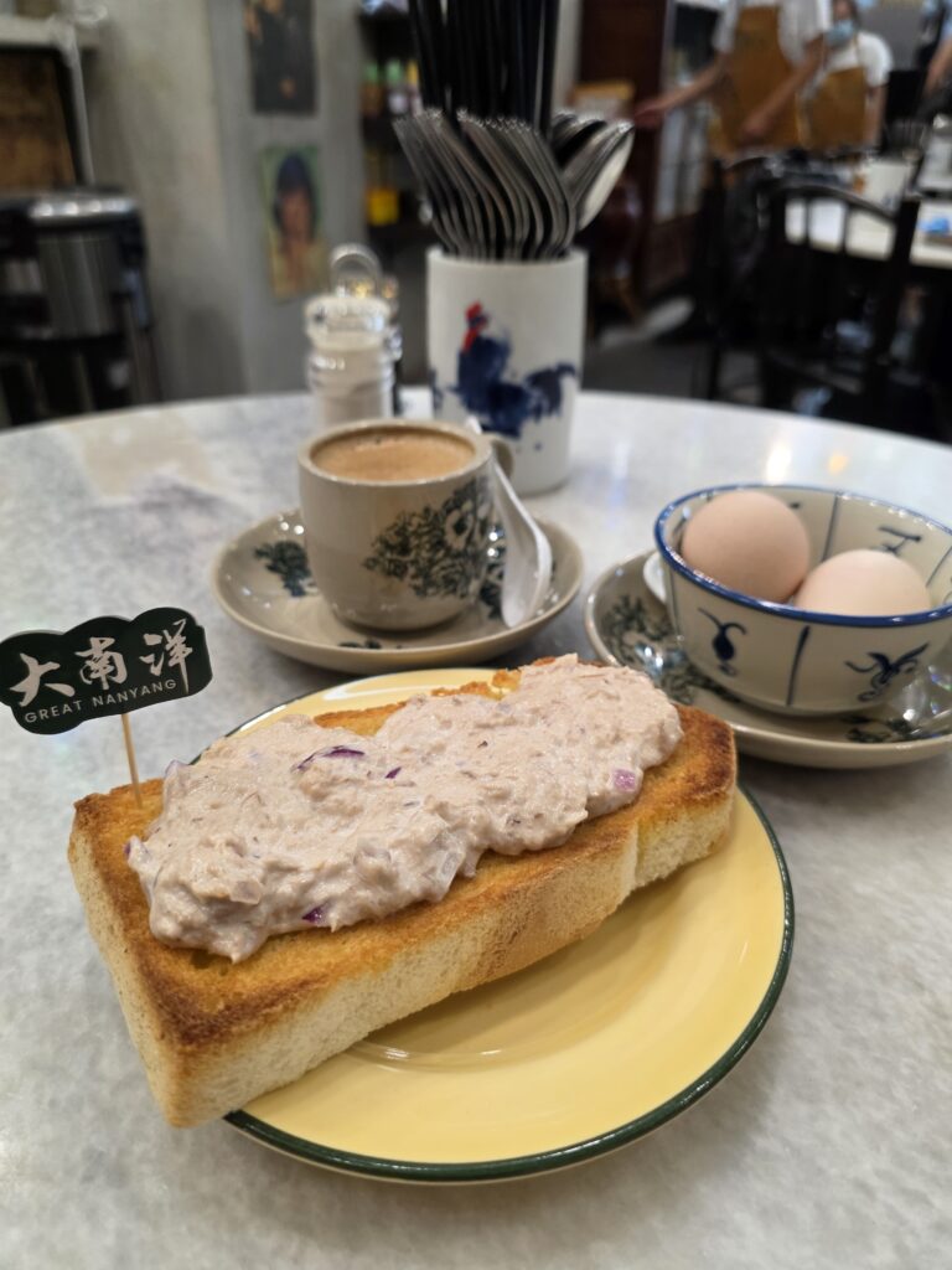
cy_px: 635
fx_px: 843
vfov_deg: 73.9
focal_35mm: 23
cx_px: 476
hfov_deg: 58.9
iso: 200
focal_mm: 6.3
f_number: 1.7
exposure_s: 1/100
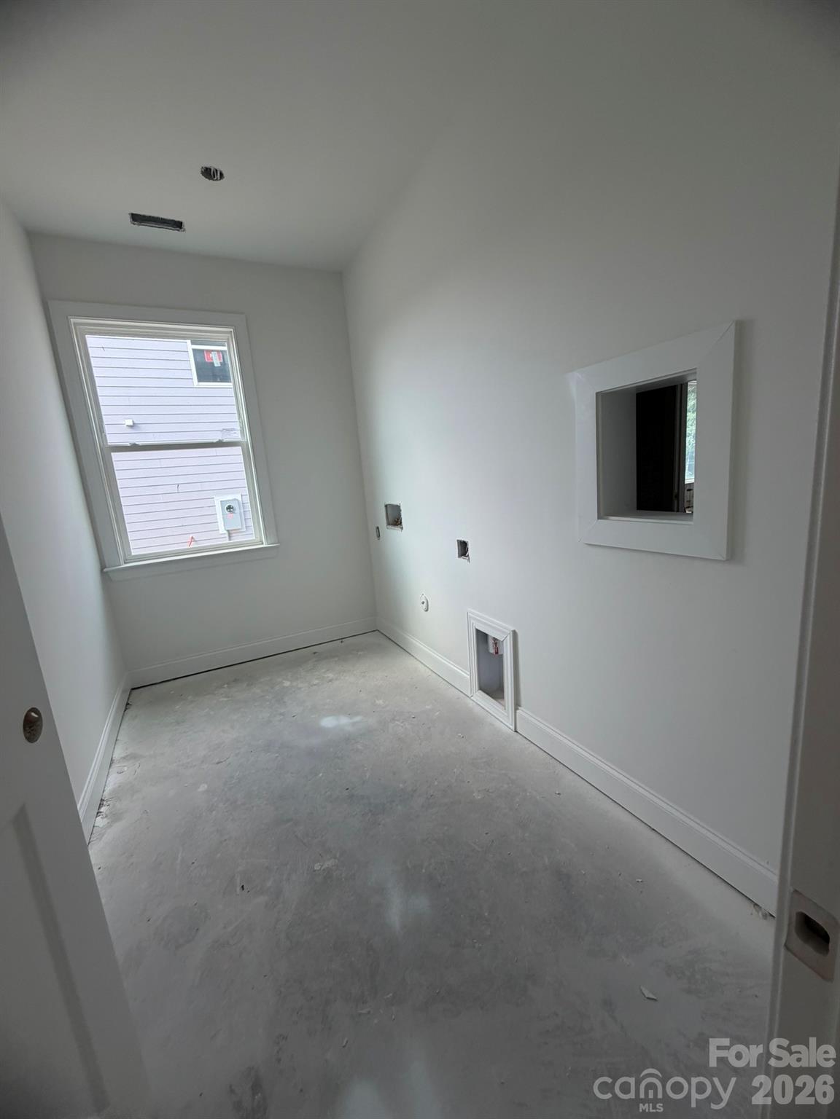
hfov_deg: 85.7
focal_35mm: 14
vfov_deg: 102.1
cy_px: 560
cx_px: 420
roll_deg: +4.2
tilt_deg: -11.9
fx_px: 453
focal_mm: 2.22
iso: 100
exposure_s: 1/121
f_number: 2.2
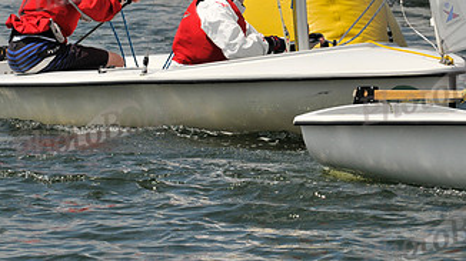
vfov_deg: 2.7
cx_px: 286
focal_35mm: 447
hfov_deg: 4.8
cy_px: 35
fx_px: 5521
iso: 200
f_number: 9
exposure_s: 1/1000
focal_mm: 160
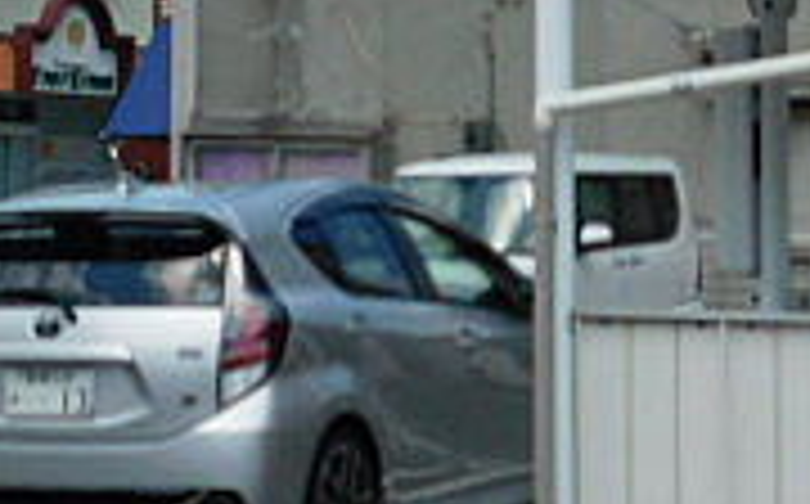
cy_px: -54
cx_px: -14
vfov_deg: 9.5
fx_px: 2998
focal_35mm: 136
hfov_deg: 15.1
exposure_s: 1/1500
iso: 125
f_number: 3.5
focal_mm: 6.3
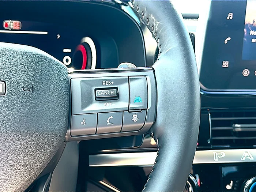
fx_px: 340
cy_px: 96
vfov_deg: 31.5
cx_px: 128
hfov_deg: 41.2
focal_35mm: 46
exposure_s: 1/148
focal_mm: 6.86
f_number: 1.78
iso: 100
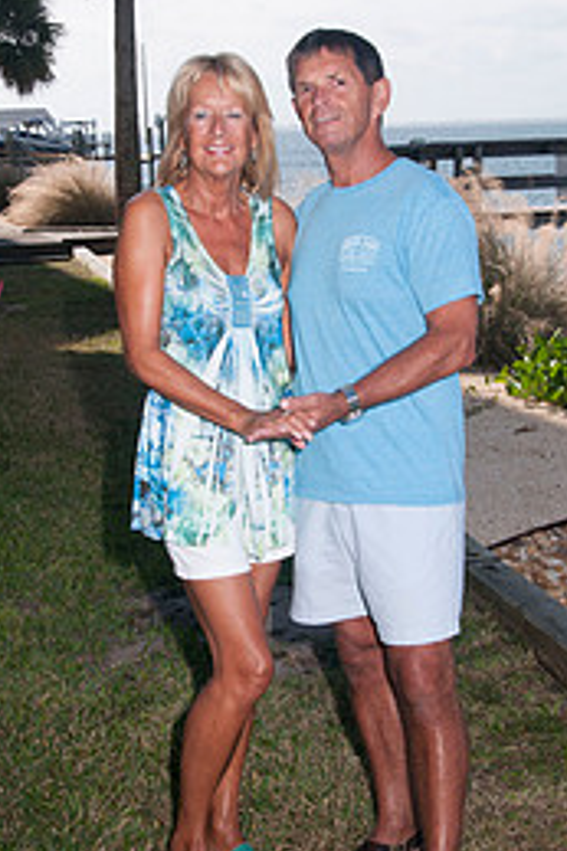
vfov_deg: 26.0
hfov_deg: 17.5
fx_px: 1845
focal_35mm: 78
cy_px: 357
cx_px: 310
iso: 100
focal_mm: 30
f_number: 10
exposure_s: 1/250
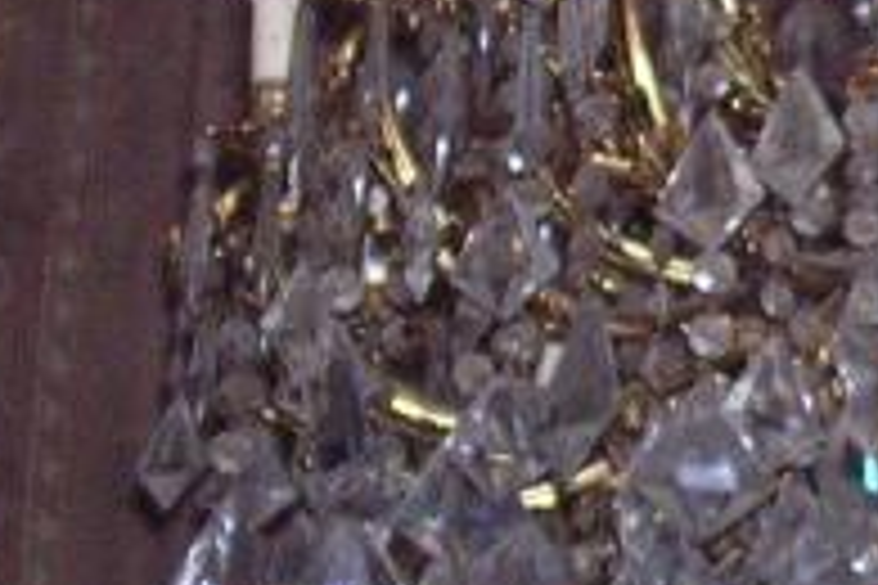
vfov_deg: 7.0
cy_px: 274
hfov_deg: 10.2
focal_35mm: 196
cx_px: 1229
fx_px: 4780
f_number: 3
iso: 400
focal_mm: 7.1
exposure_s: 1/60.1
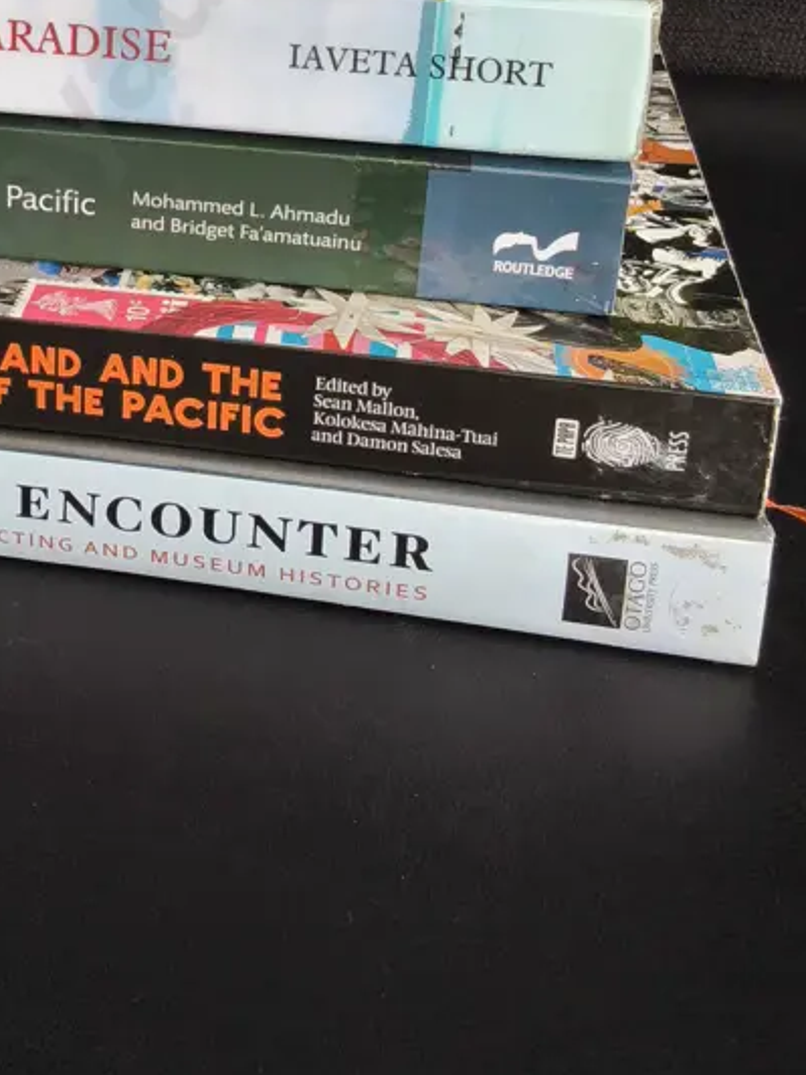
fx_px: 1614
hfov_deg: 27.1
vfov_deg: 34.8
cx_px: 87
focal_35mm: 52
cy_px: 115
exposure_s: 1/120
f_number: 2
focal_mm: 2.87
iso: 64
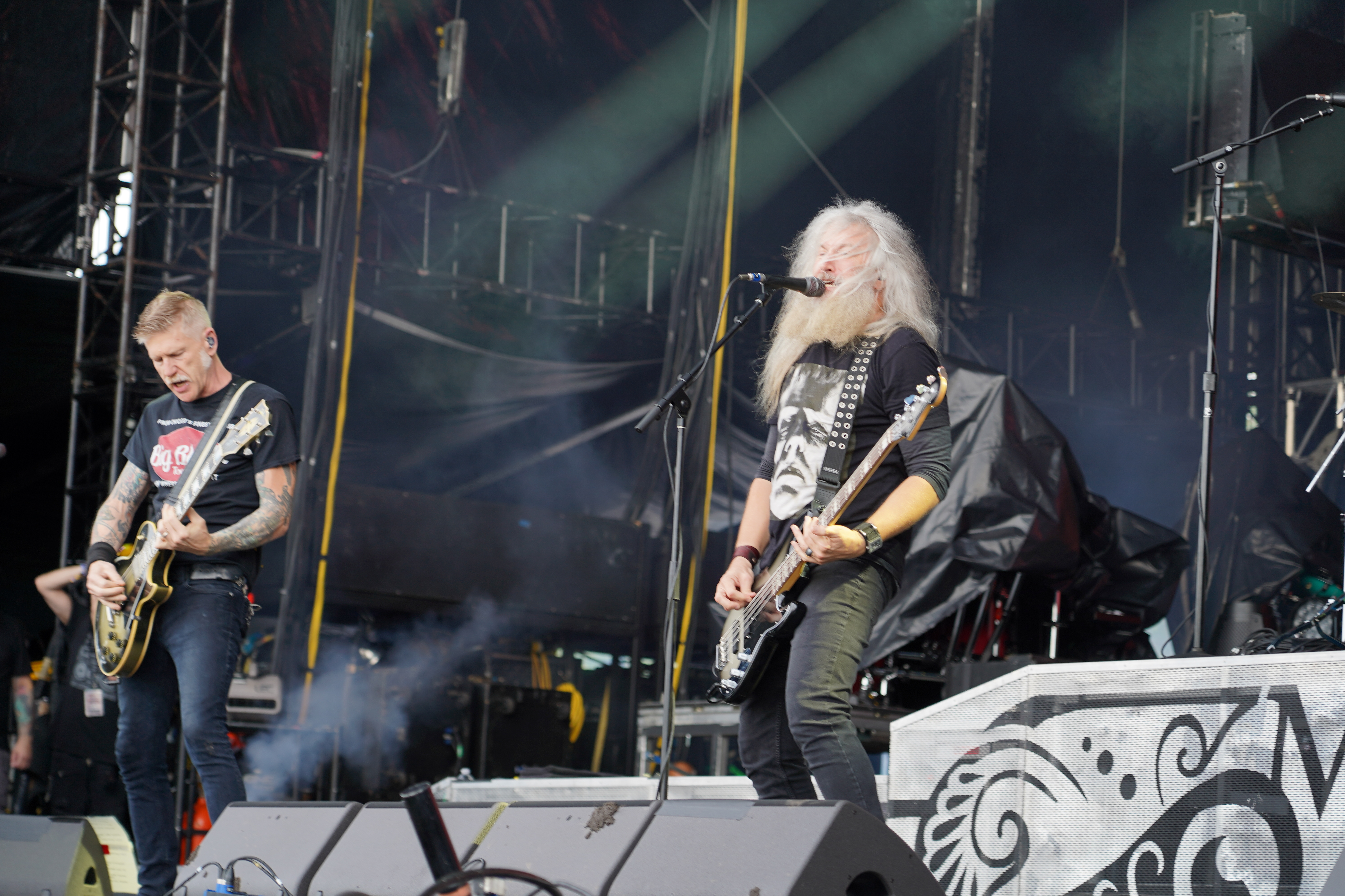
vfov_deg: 13.0
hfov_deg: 19.5
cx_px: 672
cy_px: 448
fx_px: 3923
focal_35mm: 105
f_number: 4
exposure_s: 1/125
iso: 125
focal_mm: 105
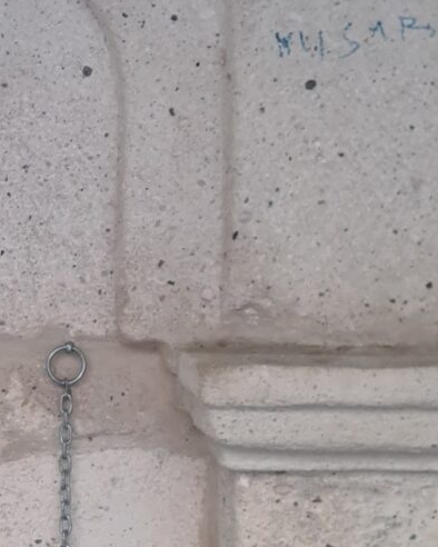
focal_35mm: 127
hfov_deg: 11.6
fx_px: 2057
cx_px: -230
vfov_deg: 15.1
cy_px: 404
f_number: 1.8
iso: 64
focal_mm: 4.65
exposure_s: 1/50
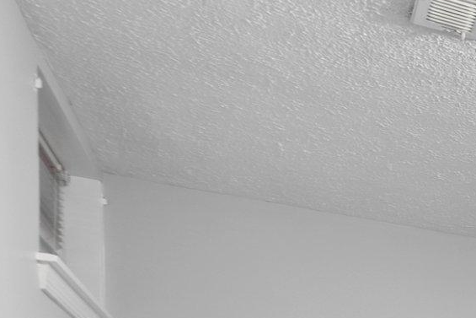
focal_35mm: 58
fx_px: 767
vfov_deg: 19.8
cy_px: 496
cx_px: 845
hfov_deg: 22.1
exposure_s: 1/1.25
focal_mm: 16
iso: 800
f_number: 8
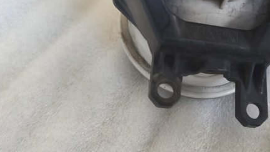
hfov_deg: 53.5
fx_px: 265
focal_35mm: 37
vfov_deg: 32.0
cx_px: 166
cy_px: 77
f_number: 1.7
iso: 250
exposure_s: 1/50
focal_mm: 5.35
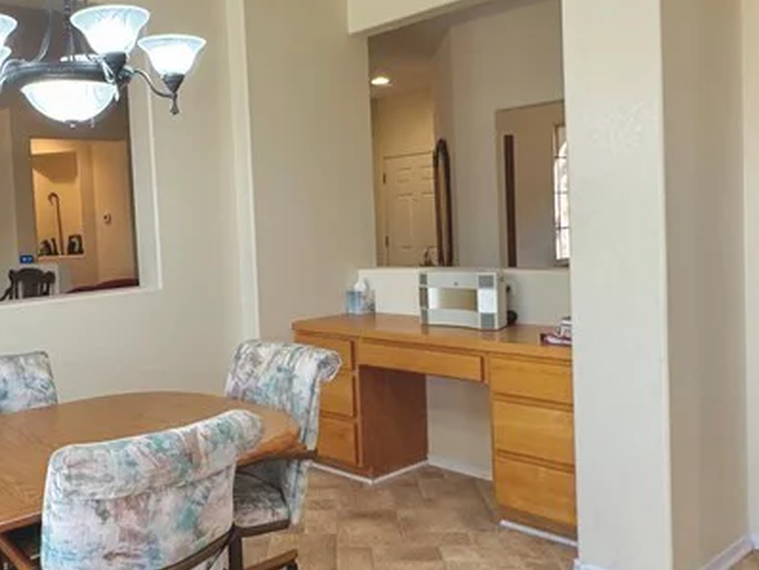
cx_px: 246
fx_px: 790
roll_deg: +2.9
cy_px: 267
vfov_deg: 39.7
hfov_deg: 50.3
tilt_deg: -3.3
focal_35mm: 36
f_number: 2.2
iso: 250
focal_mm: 2.22
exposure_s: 1/120
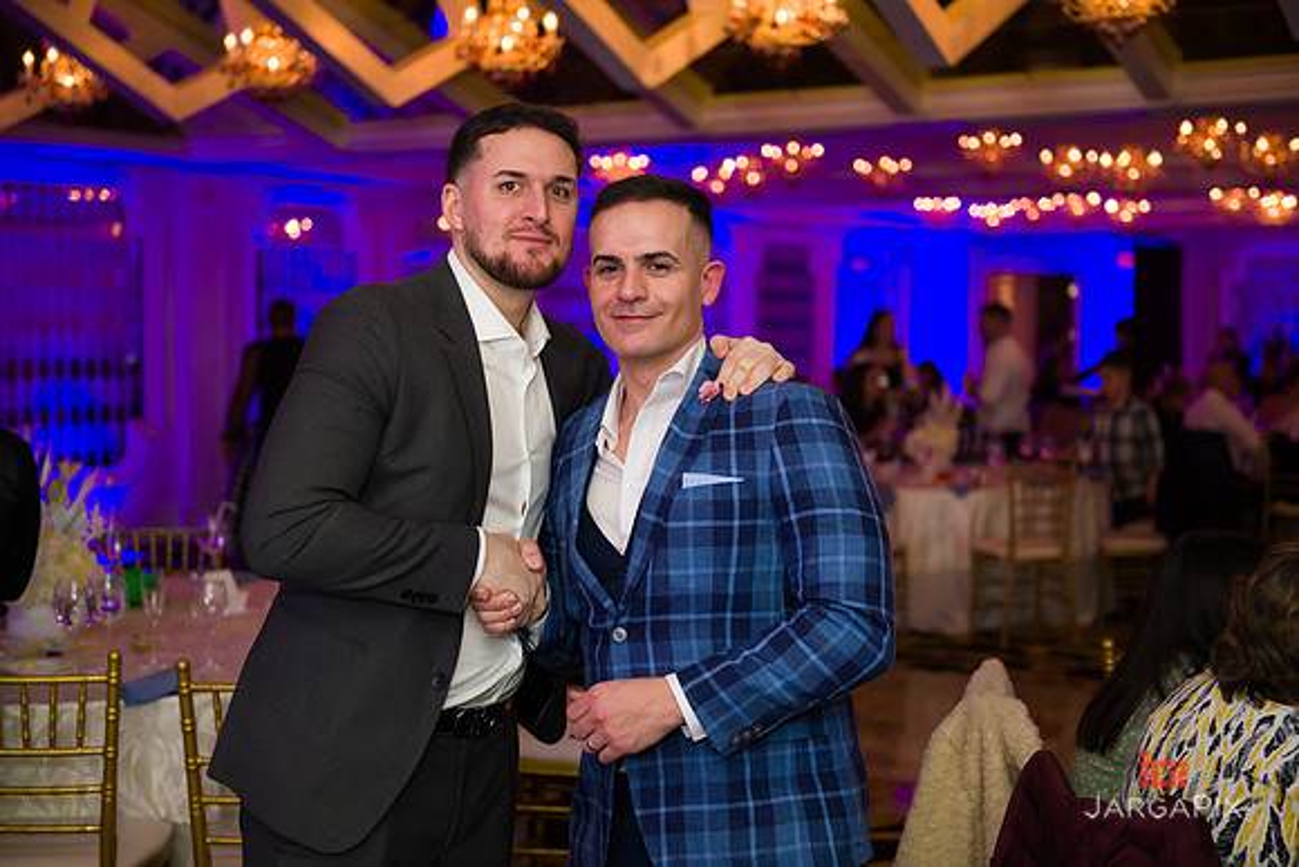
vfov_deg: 26.0
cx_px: 650
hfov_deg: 38.2
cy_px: 434
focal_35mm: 52
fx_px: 1877
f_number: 3.2
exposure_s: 1/125
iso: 1000
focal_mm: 52
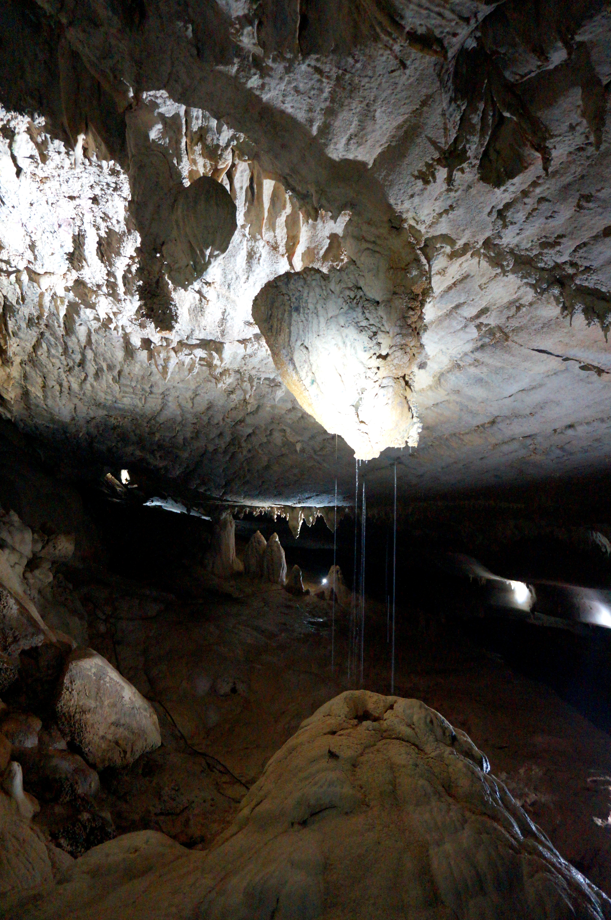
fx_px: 804
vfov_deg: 59.5
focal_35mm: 32
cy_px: 460
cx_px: 306
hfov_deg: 41.6
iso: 3200
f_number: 4
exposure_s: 1/20
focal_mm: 21
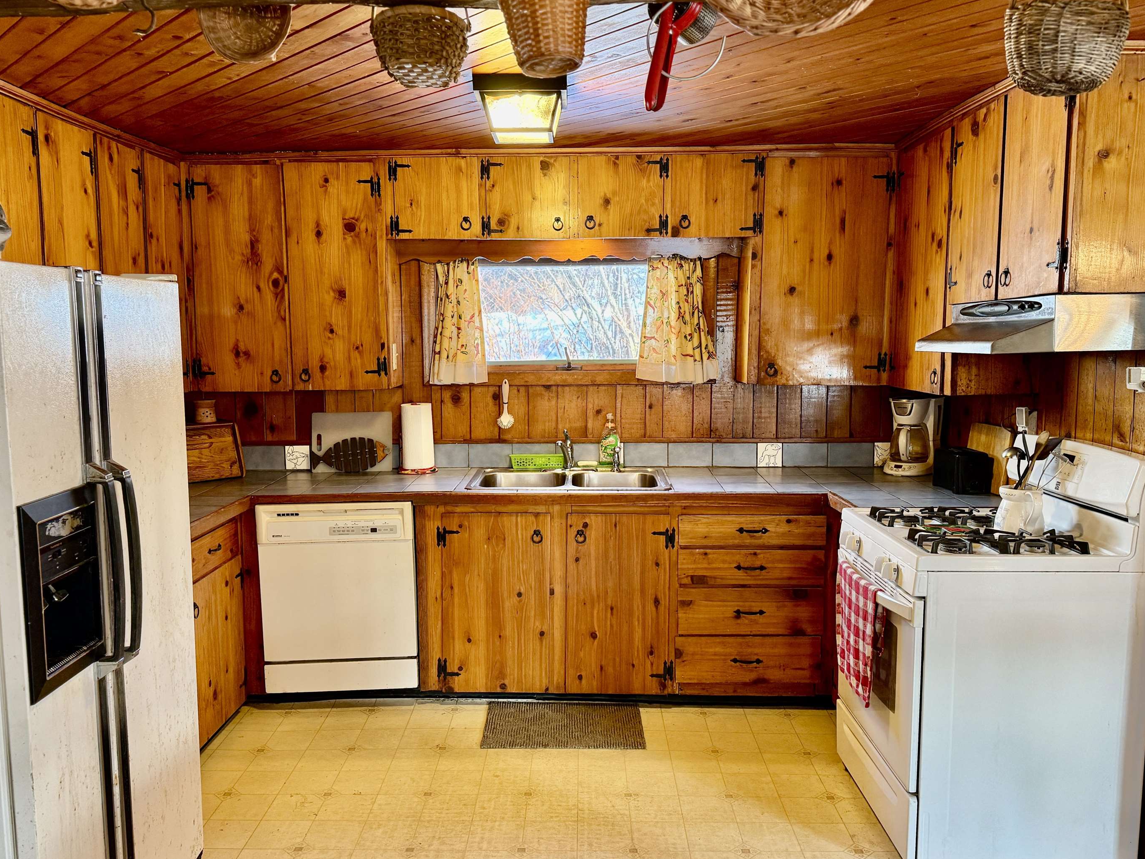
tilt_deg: -6.5
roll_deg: -2.6
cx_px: 569
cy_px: 449
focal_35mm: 27
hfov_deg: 65.3
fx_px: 893
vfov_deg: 51.3
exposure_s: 1/60
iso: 250
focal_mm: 6.76
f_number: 1.78
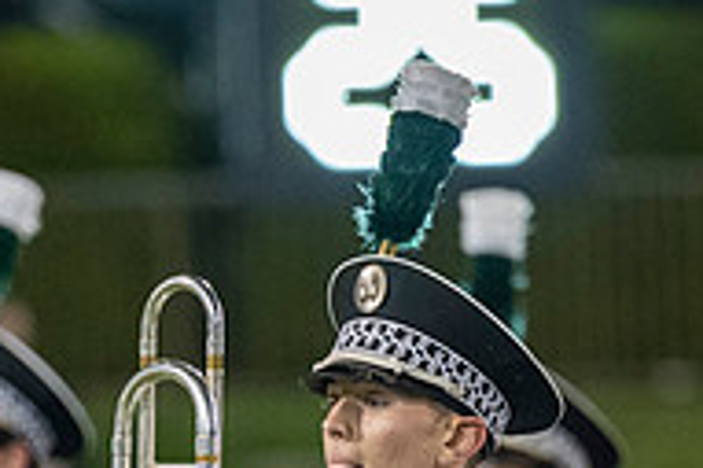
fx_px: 17774
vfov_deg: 1.5
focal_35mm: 911
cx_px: 166
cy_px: 704
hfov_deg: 2.3
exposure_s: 1/500
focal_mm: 200
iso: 1000
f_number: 2.8
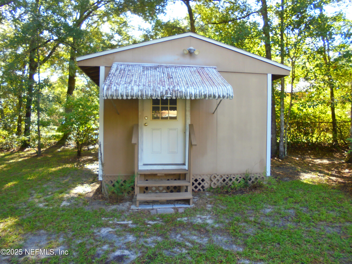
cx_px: 176
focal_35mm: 26
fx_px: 264
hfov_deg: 67.3
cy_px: 132
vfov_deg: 53.1
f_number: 3.5
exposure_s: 1/30
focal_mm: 4.6
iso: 100
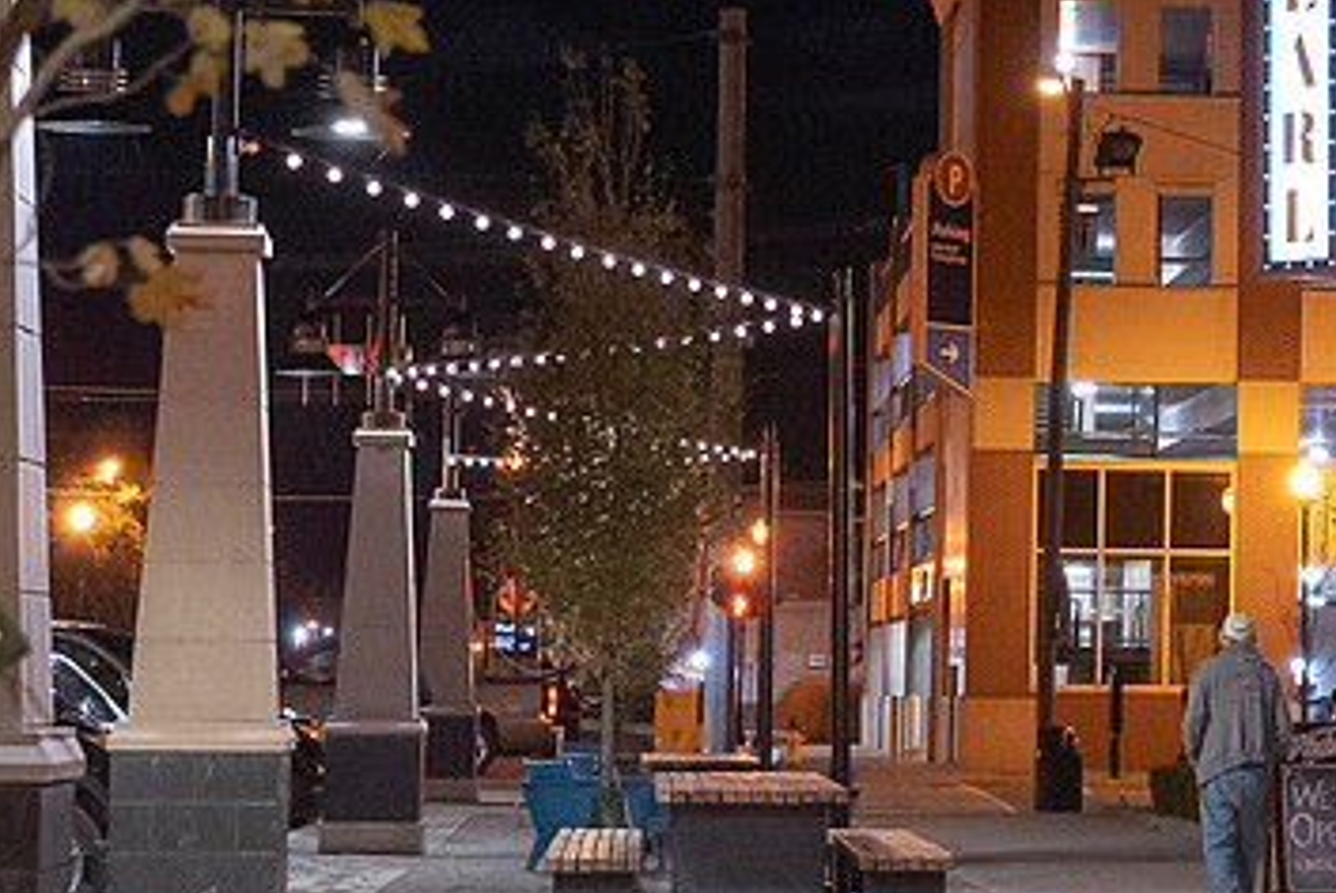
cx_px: 1395
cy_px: 170
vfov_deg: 10.2
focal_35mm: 134
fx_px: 4977
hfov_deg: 15.0
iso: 3200
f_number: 3.5
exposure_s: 1/100
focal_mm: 28
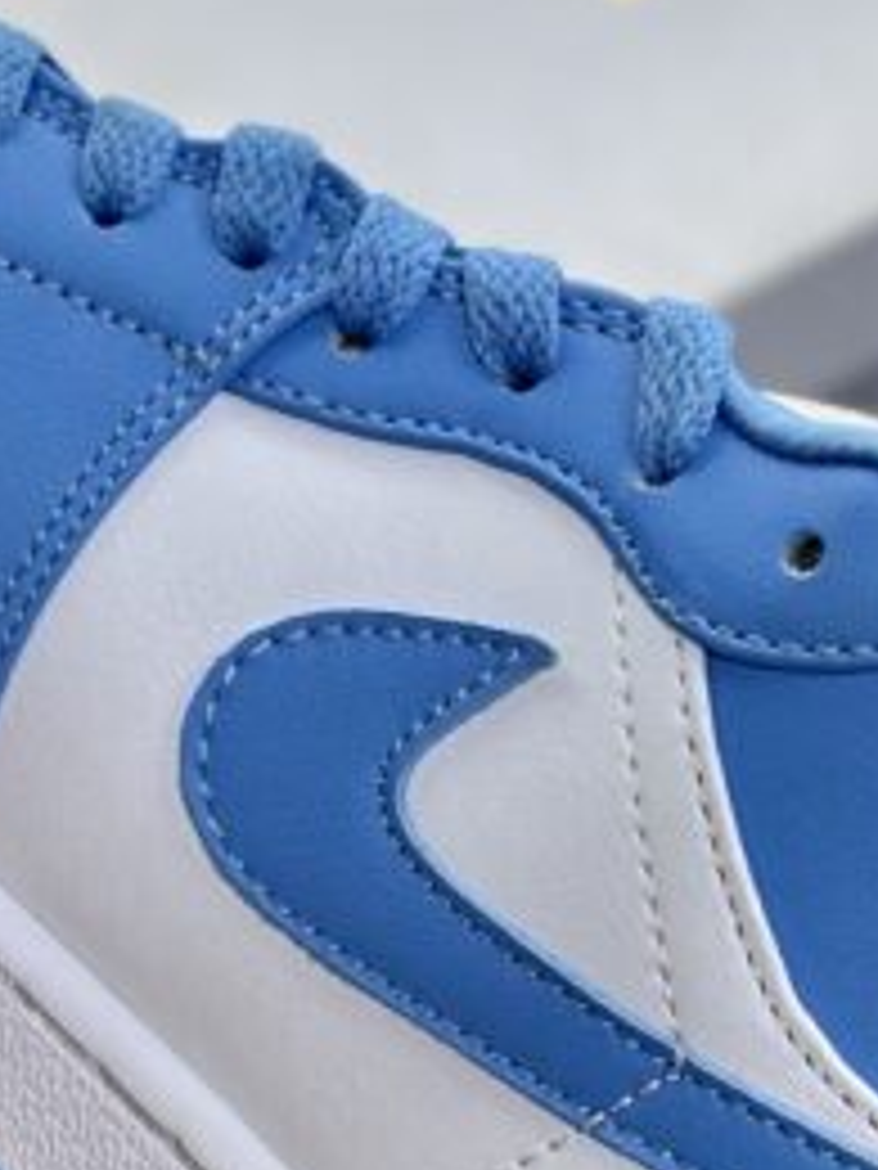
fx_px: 5817
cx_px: 378
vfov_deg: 11.5
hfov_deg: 8.6
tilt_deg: -56.6
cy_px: 920
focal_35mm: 172
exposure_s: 1/111
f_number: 1.78
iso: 64
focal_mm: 6.86
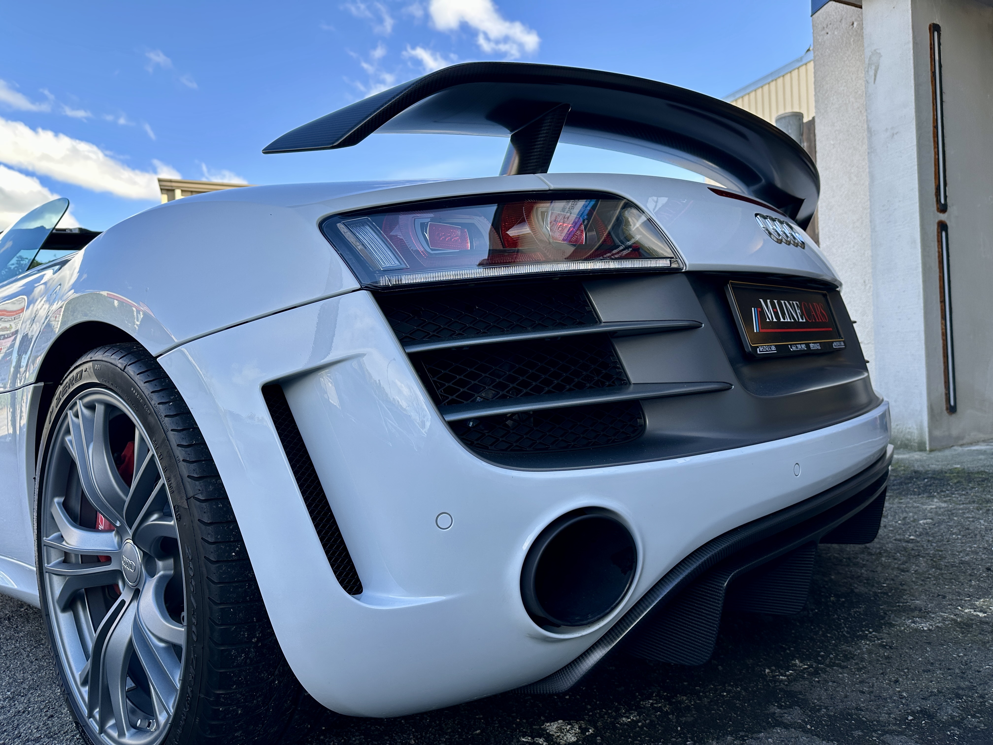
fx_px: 688
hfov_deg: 71.6
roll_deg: +1.3
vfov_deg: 56.8
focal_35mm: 24
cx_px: 496
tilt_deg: +1.4
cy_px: 372
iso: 80
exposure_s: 1/642
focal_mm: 6.86
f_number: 1.78
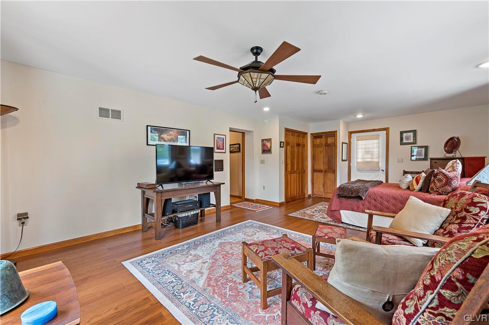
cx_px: 244
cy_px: 162
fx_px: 190
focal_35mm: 14
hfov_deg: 104.3
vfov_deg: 81.1
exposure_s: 1/2
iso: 320
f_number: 9
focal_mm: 14
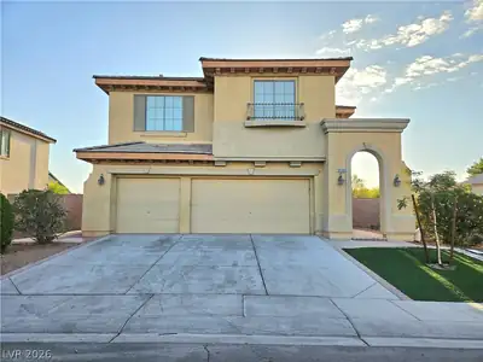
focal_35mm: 23
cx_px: 242
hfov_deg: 73.9
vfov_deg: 58.9
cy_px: 181
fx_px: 321
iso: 25
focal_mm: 5.4
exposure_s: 1/1250
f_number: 1.8
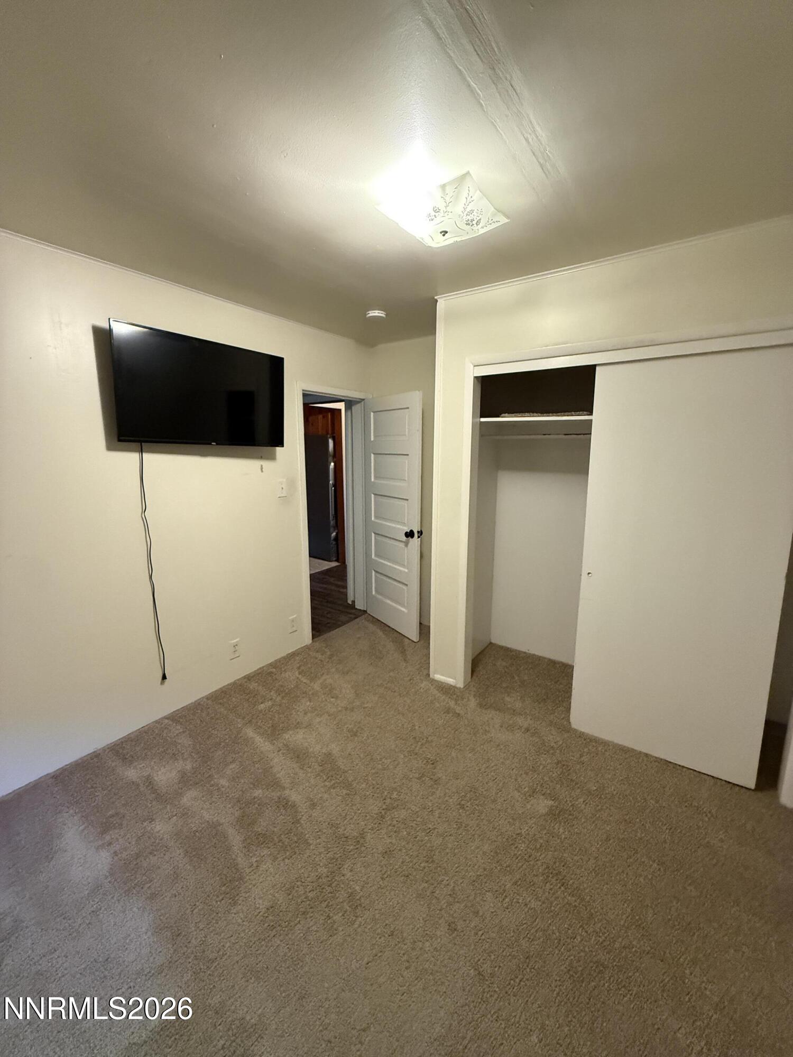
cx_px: 396
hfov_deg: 85.7
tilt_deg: -9.3
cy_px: 528
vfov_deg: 102.1
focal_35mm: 14
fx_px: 428
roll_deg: -0.2
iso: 800
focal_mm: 2.22
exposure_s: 1/60
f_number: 2.2
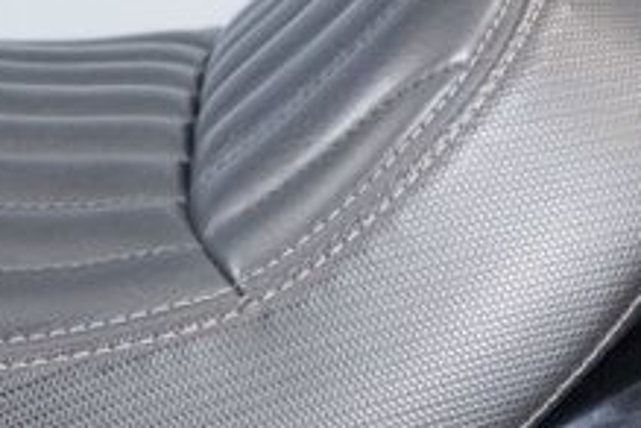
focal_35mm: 328
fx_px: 5840
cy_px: -1
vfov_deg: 4.2
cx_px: 541
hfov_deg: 6.3
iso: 2000
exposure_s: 1/125
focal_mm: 70
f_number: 4
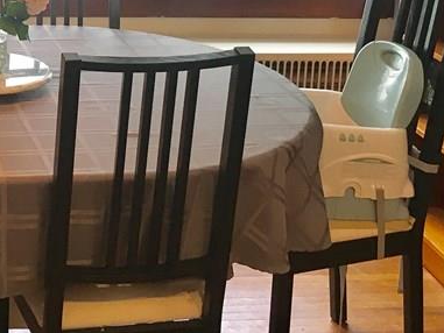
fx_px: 1001
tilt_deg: -8.7
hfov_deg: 24.2
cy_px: -76
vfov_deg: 17.9
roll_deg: -1.3
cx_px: 35
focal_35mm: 78
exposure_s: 1/30
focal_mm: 4.15
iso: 64
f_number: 2.2
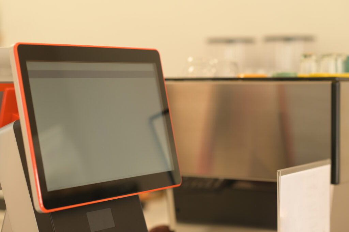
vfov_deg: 16.0
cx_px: 174
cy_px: 116
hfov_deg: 23.9
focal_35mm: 85
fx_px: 823
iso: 400
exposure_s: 1/100
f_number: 4
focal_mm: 85
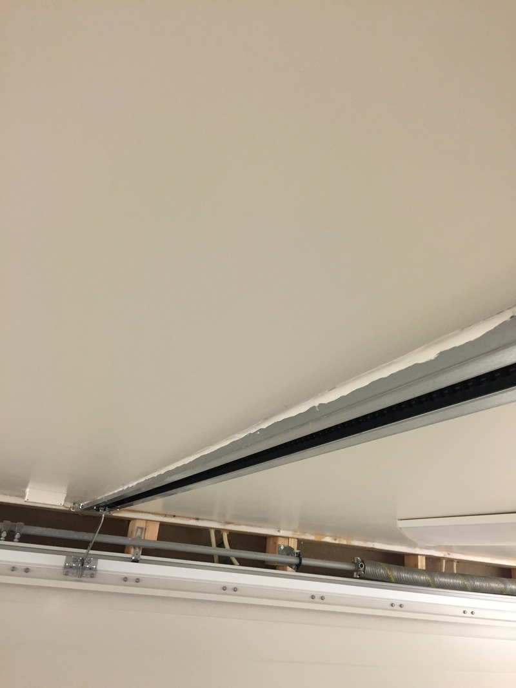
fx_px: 576
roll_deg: -5.9
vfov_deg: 61.7
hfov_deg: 48.2
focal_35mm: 29
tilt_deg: +20.9
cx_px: 258
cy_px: 344
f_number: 2.2
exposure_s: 1/30
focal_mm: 4.15
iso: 100
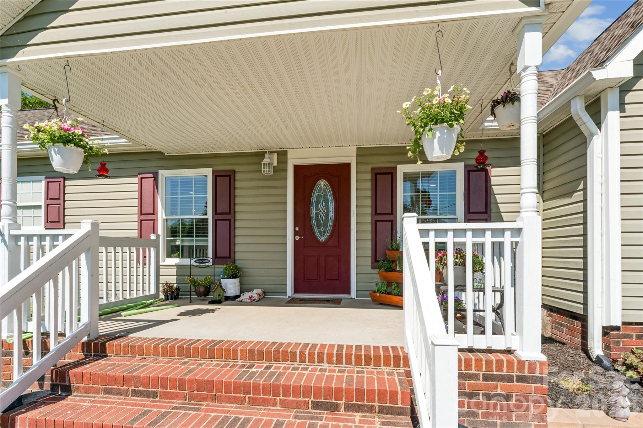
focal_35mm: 17
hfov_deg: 94.6
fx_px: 296
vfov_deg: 71.7
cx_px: 322
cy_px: 214
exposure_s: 1/25
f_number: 22
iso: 100
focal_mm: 16.6
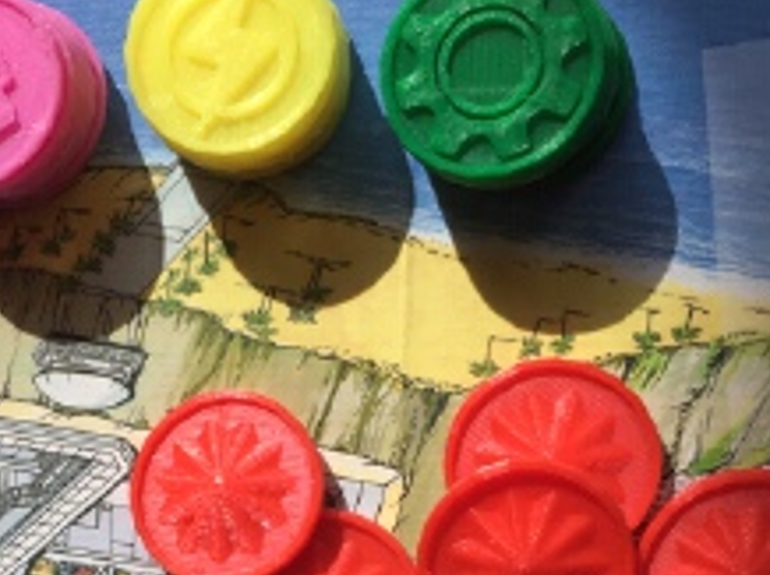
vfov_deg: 19.8
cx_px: 196
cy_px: 624
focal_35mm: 71
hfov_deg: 27.1
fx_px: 1578
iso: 32
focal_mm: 4.15
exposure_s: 1/273
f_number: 2.2
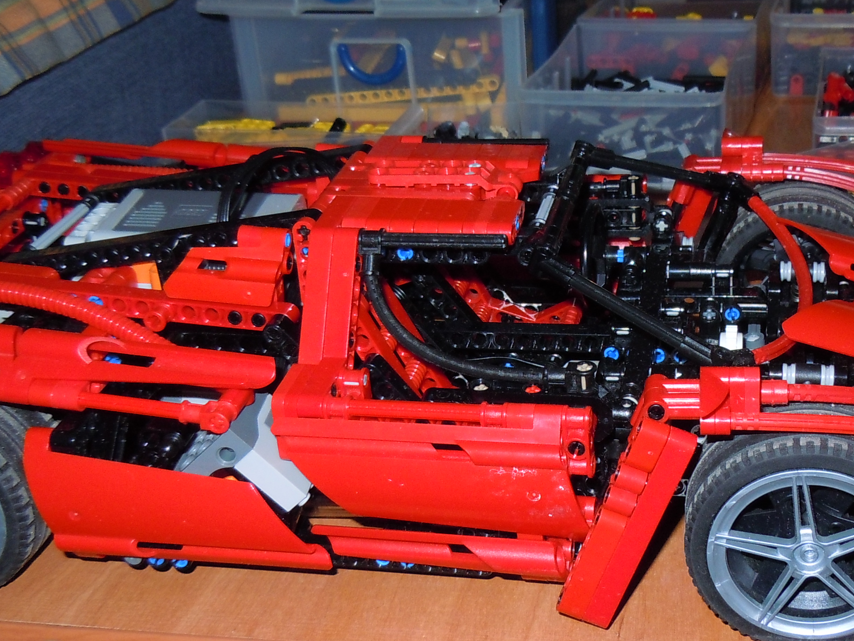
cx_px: 484
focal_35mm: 53
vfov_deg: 27.5
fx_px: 1308
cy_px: 337
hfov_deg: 36.1
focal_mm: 5.4
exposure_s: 1/30
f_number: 3.5
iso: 200
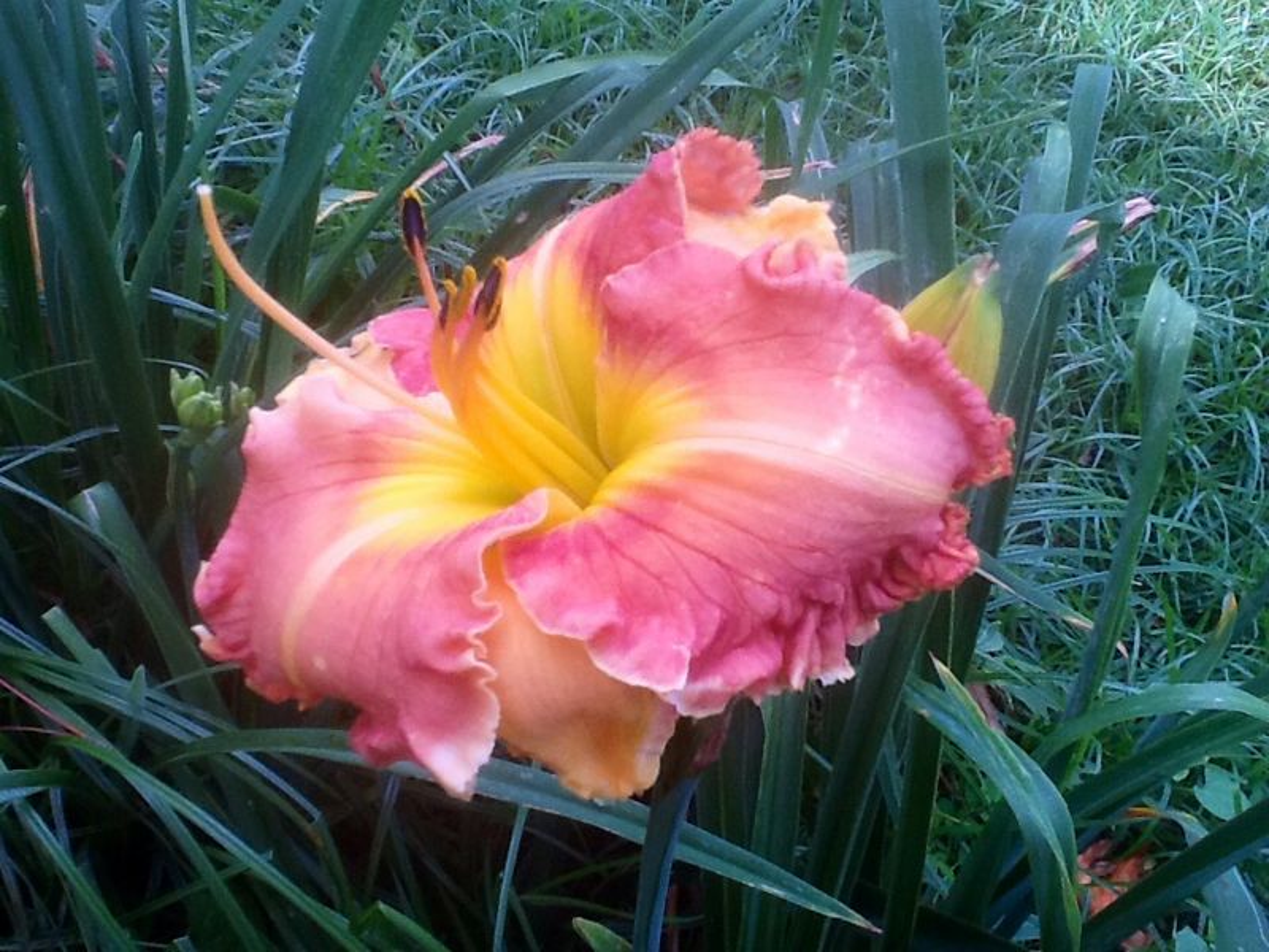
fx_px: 1613
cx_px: 634
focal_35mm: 44
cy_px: 476
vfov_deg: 32.9
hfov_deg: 42.9
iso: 40
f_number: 2.4
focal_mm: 2.03
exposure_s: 1/284
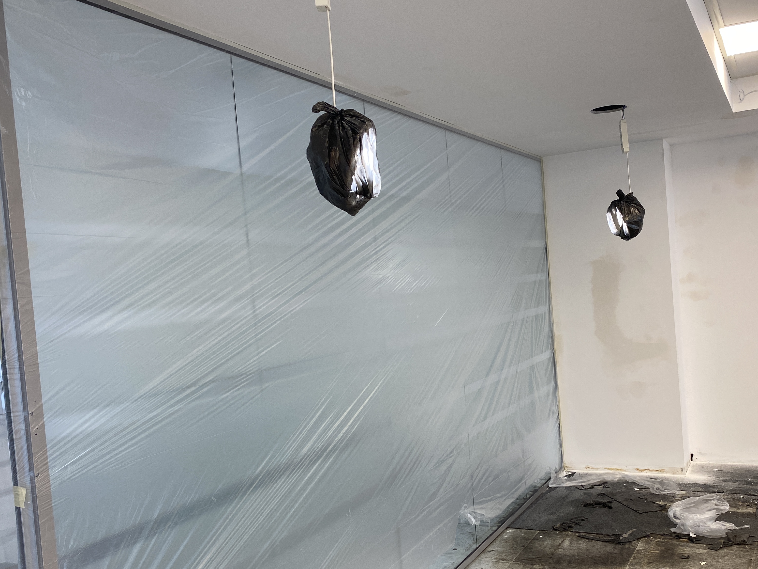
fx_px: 744
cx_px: 415
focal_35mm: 34
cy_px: 309
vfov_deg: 41.8
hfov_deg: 53.9
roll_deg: +3.9
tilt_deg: -3.1
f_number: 1.8
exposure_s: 1/100
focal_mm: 4.25
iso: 64
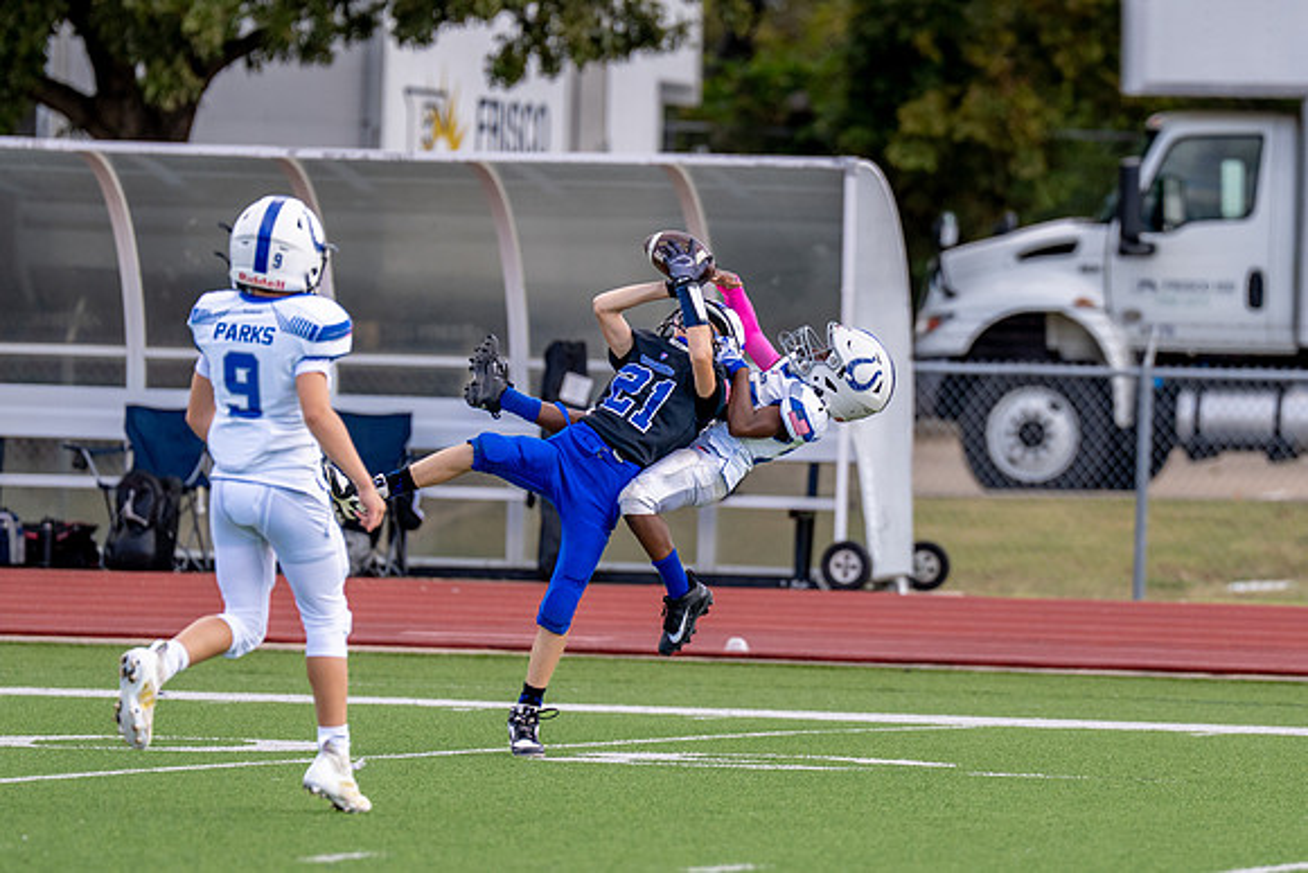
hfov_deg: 5.2
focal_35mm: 394
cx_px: 902
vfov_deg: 3.5
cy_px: 373
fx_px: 14333
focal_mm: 200
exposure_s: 1/2500
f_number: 2.8
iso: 320
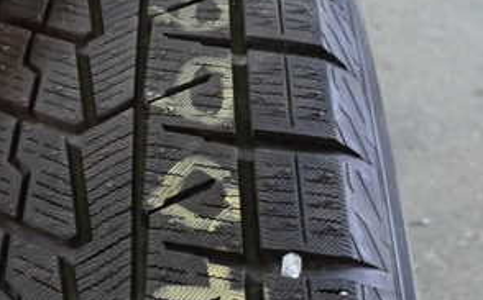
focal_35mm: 65
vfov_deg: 19.6
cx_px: 227
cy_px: 33
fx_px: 855
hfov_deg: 31.5
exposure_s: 1/30
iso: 400
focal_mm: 5.4
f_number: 2.3
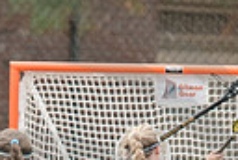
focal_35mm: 2315
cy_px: 535
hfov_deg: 0.9
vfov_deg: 0.6
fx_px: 15340
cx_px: 12
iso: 400
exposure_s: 1/1250
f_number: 2.8
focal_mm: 200
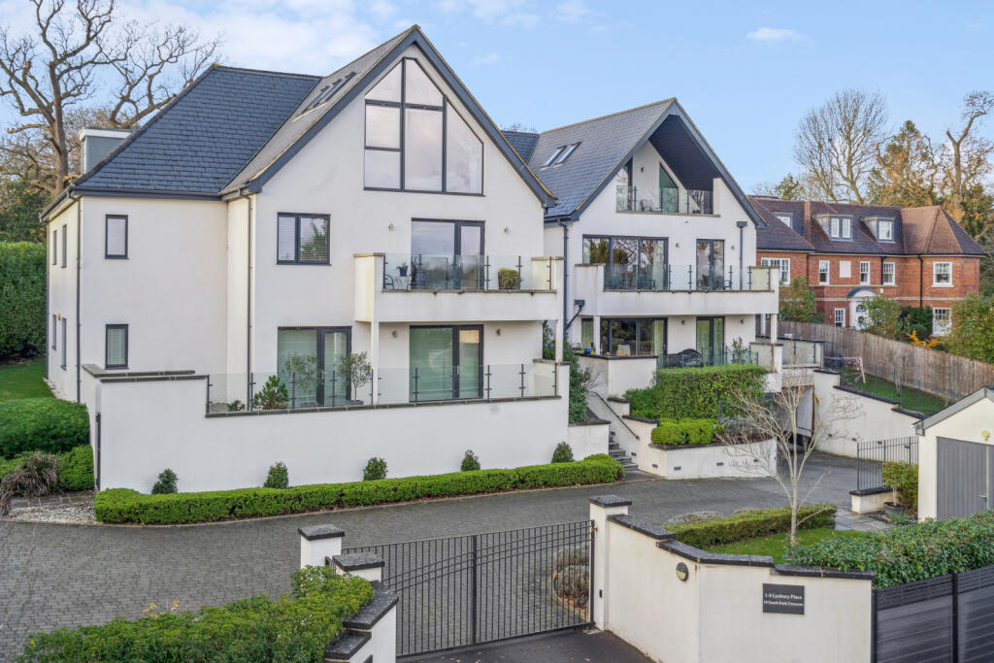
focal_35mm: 35
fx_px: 966
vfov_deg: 37.9
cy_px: 332
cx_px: 497
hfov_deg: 54.4
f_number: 9
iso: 320
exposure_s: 1/160
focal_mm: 35
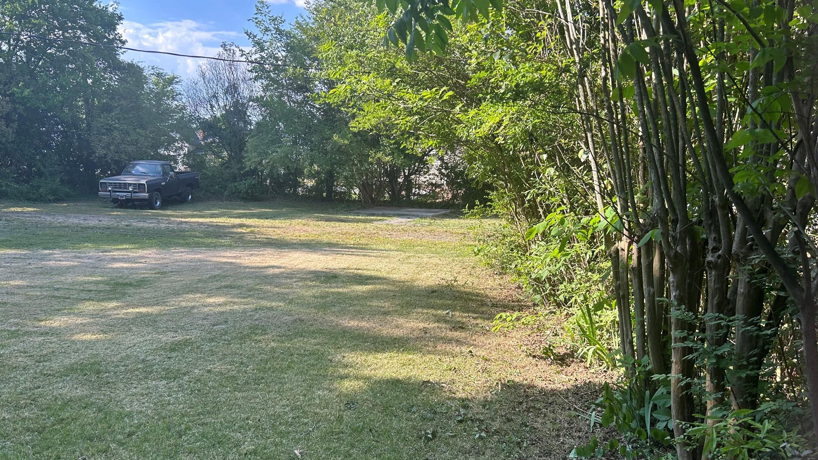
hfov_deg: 66.1
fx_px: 629
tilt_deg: -2.9
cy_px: 240
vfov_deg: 40.2
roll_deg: -0.8
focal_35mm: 29
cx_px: 414
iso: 50
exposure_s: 1/769
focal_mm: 5.7
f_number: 1.5
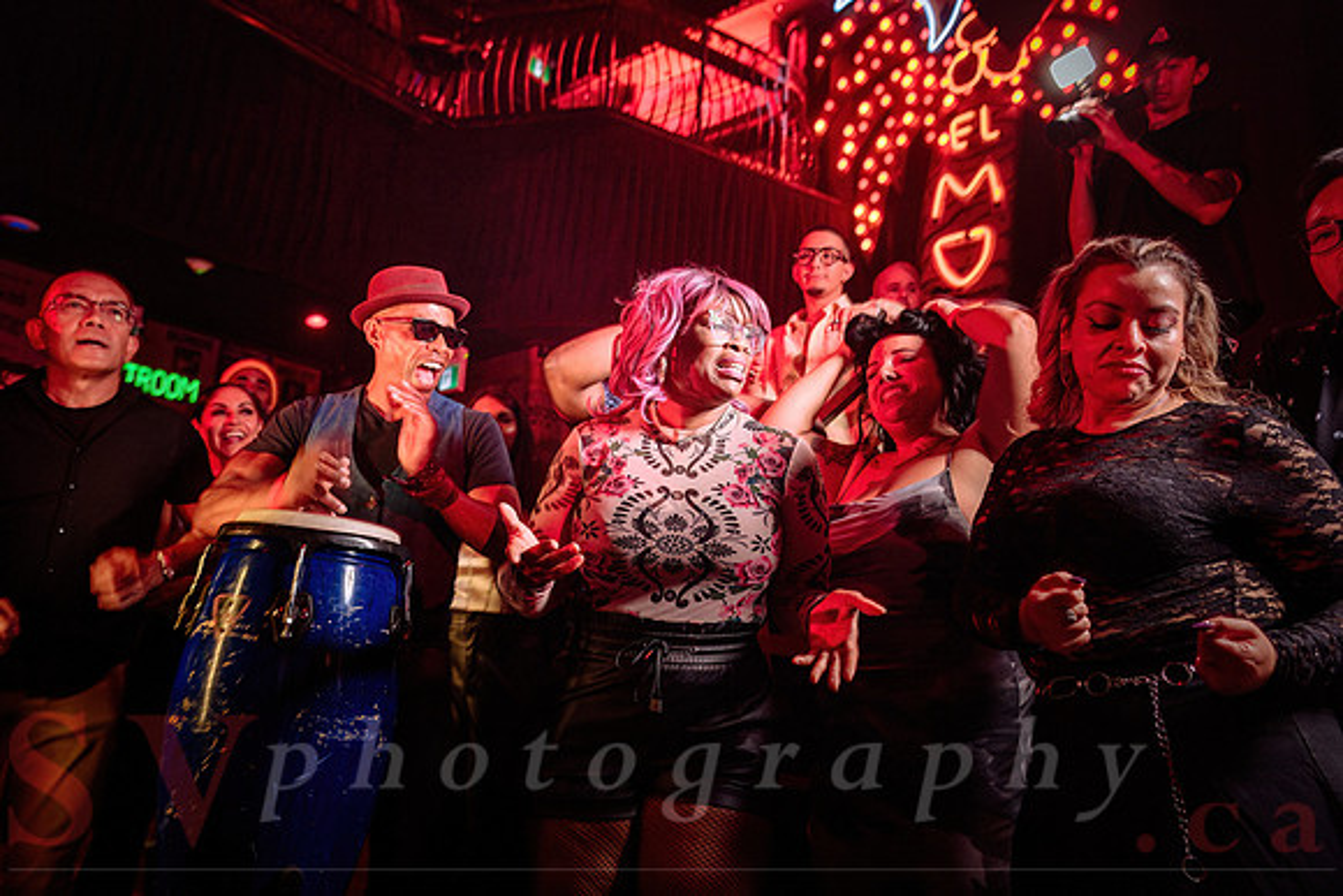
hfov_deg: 70.9
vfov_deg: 50.8
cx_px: 637
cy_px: 425
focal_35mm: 25
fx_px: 942
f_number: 3.2
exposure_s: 1/40
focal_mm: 24
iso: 800
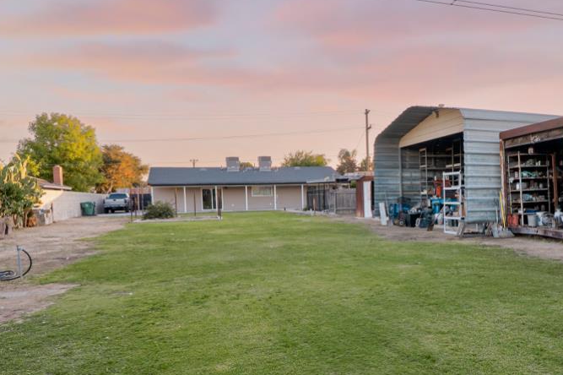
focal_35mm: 27
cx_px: 376
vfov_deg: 47.7
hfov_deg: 65.6
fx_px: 422
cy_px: 214
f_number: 9
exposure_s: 1/160
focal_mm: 12
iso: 200
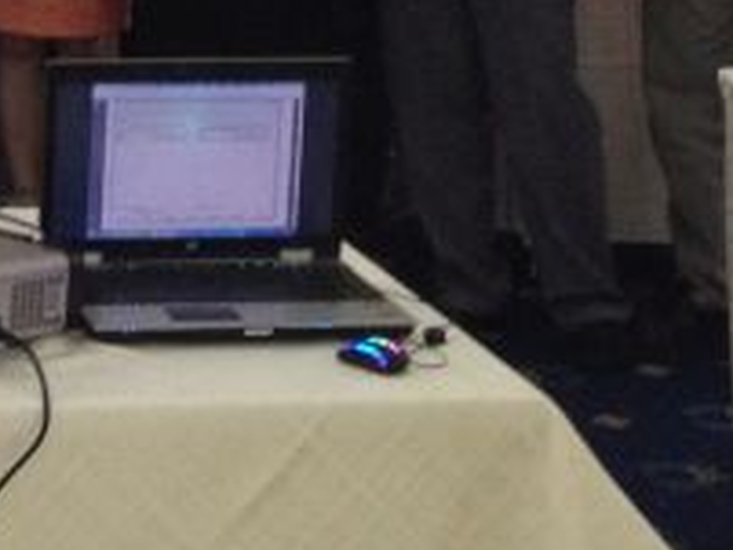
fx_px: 2945
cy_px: -441
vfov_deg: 10.1
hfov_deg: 13.4
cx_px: -368
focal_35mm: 139
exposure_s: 1/20
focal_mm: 4.28
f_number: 2.4
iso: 320
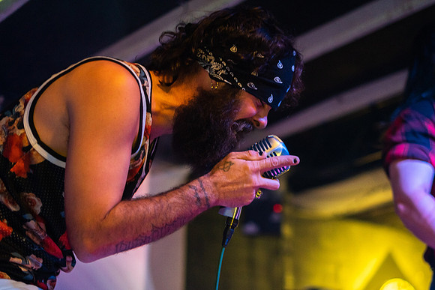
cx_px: 278
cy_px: 202
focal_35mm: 71
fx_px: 861
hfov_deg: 28.2
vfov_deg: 19.0
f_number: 1.8
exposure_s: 1/200
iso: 1250
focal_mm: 50
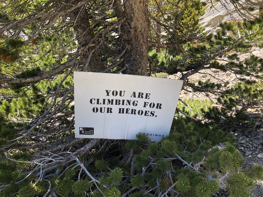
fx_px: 213
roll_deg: +1.5
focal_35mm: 28
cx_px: 132
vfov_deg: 49.7
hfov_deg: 63.4
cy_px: 98
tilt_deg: -26.5
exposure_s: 1/461
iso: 20
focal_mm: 3.99
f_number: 1.8
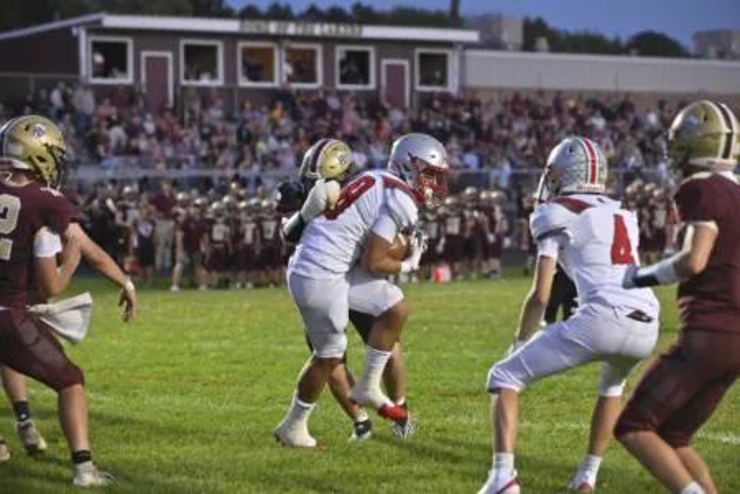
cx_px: 370
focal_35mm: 135
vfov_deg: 10.2
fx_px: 2775
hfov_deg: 15.2
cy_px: 247
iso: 2500
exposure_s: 1/640
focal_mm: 135
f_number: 4.5
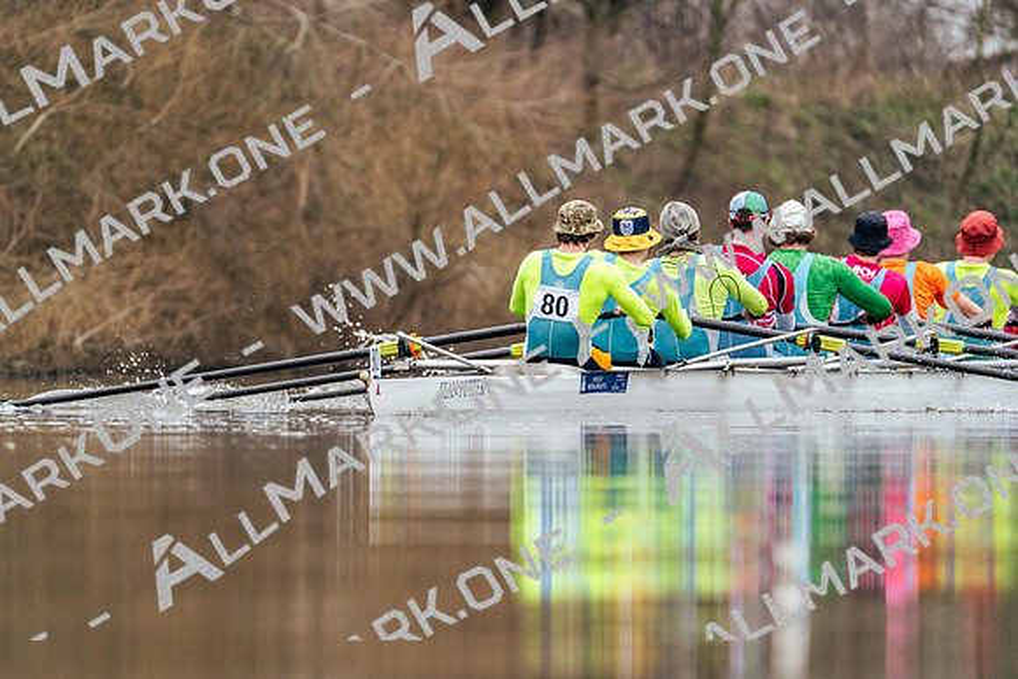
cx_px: 509
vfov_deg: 2.3
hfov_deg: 3.4
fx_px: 16970
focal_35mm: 600
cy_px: 340
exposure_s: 1/2000
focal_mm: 600
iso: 4000
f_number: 6.3
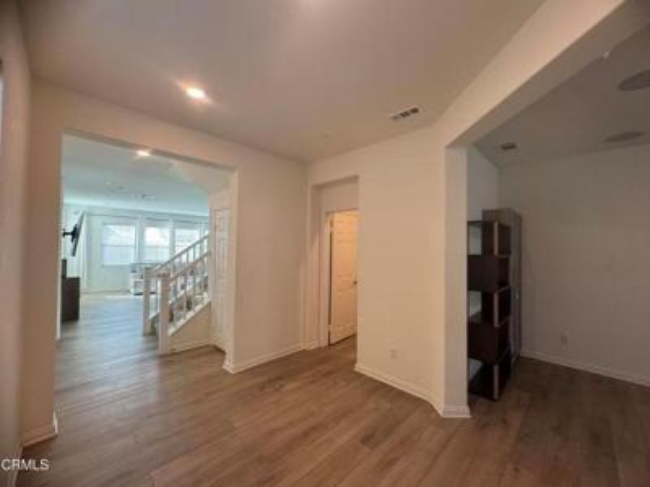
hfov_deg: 102.1
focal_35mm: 14
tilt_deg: +1.0
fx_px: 263
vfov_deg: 85.7
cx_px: 325
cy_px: 244
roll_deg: -1.0
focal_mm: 2.22
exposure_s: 1/120
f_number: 2.2
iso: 200
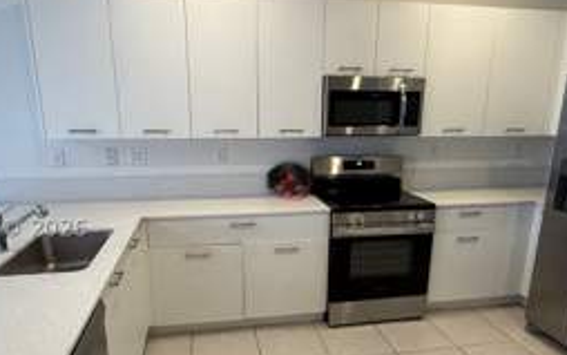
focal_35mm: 28
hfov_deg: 66.4
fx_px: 433
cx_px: 292
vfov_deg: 44.1
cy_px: 228
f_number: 2.2
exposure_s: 1/120
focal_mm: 2.22
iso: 320
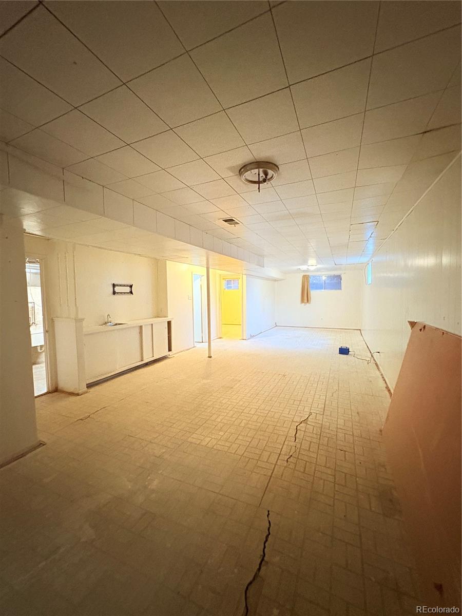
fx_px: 249
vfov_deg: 102.1
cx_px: 231
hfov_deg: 85.7
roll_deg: +0.0
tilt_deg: -2.9
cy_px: 308
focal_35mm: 14
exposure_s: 1/40
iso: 640
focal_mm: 2.22
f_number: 2.2
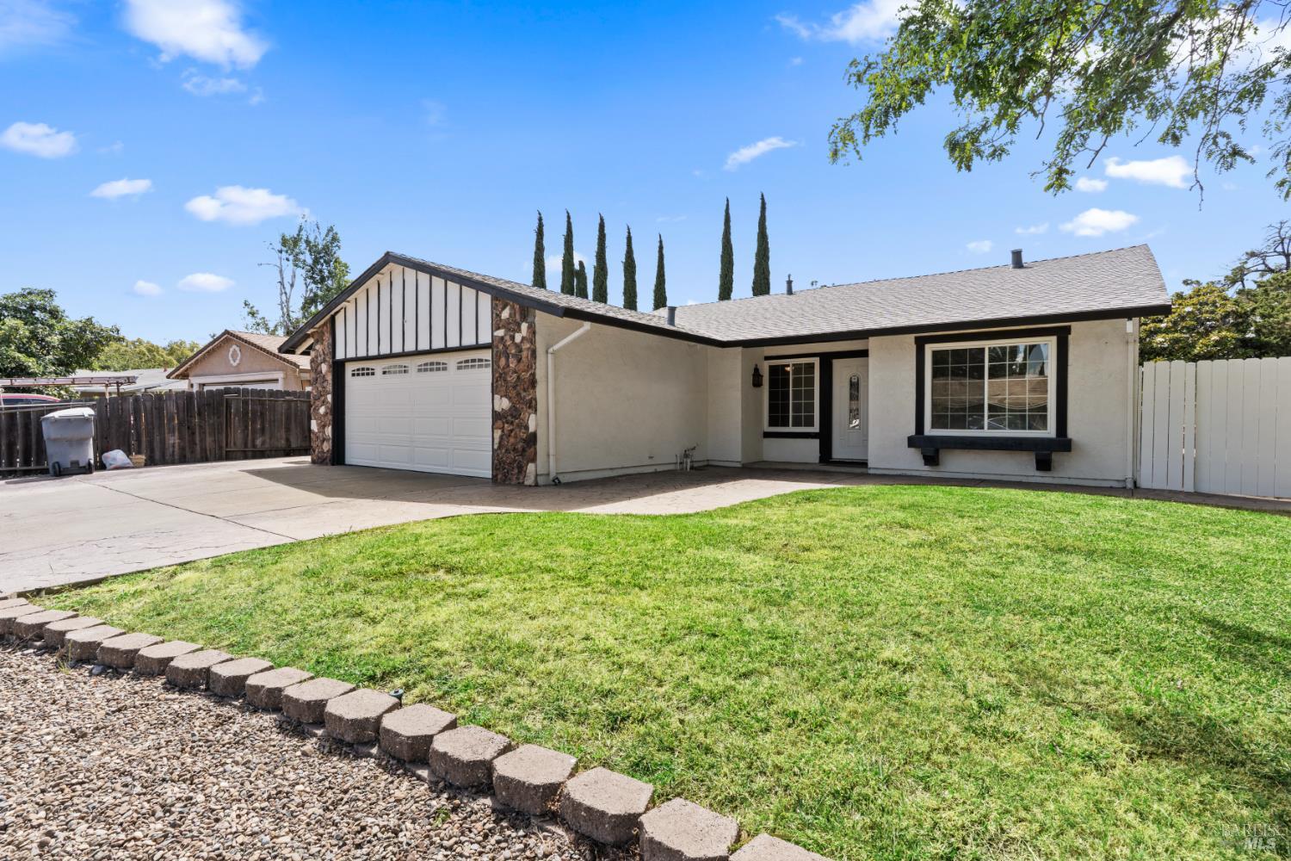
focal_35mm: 17
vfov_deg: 70.4
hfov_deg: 93.3
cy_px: 430
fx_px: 610
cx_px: 646
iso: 100
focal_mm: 17
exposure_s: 1/40
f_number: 11
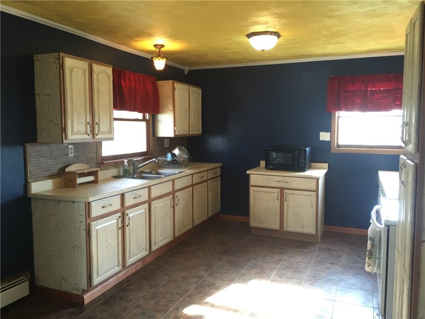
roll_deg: -1.0
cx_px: 212
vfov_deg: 48.2
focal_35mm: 29
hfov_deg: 61.7
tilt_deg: -6.4
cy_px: 160
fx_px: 356
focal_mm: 4.15
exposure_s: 1/30
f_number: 2.2
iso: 64
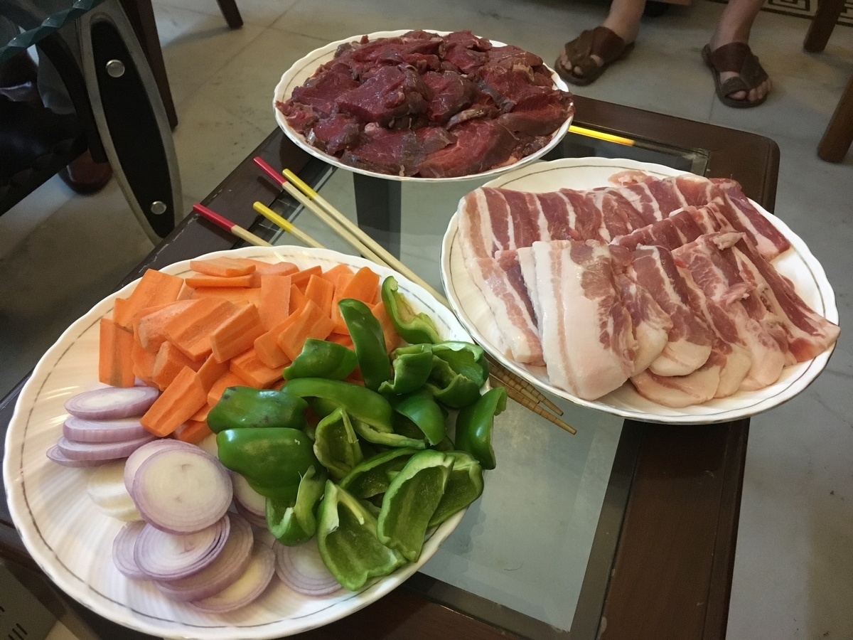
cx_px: 426
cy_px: 320
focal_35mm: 29
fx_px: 715
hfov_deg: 61.7
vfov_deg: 48.2
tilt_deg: -46.5
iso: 250
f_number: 2.2
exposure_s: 1/17
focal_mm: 4.15
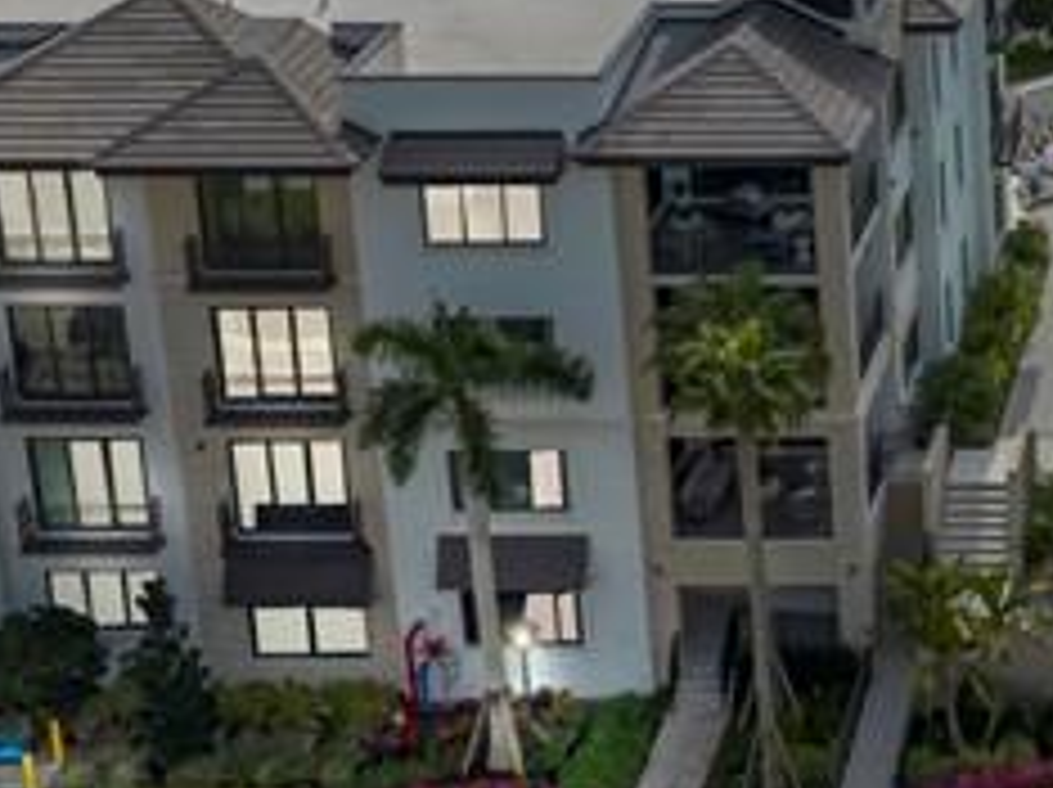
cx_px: 1462
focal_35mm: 105
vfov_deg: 13.8
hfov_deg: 17.3
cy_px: -59
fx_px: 3191
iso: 100
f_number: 4
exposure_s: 1/120
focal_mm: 12.29
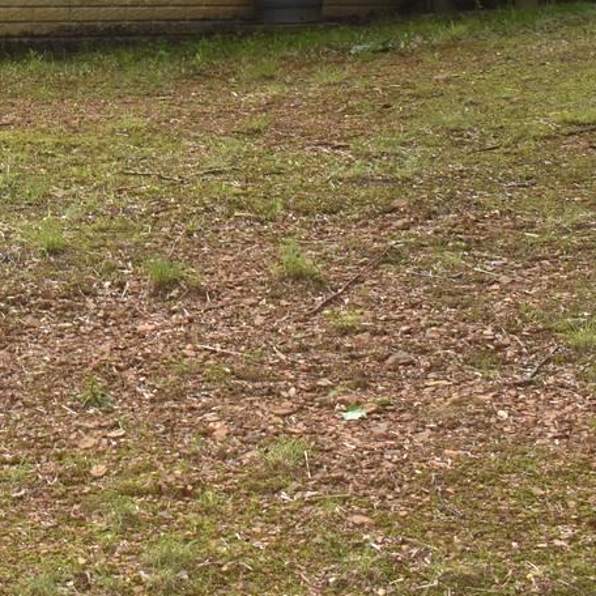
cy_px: -291
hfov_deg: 16.1
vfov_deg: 15.6
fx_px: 2006
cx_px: -154
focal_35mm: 103
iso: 100
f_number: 5.6
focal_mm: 18
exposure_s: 1/125
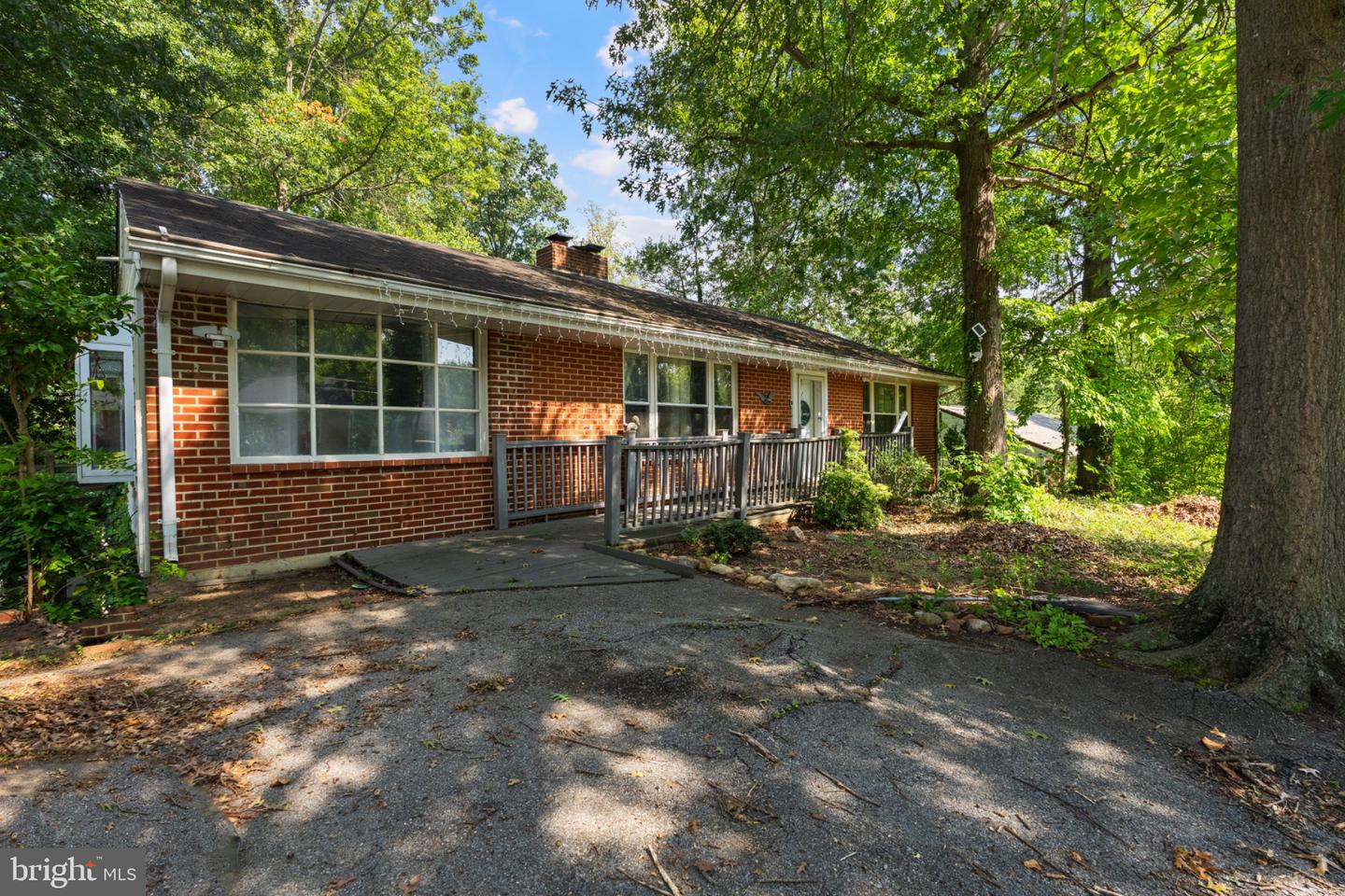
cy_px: 448
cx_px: 672
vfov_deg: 73.7
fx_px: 598
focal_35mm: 16
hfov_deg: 96.7
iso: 1000
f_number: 8
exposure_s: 1/640
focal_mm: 16
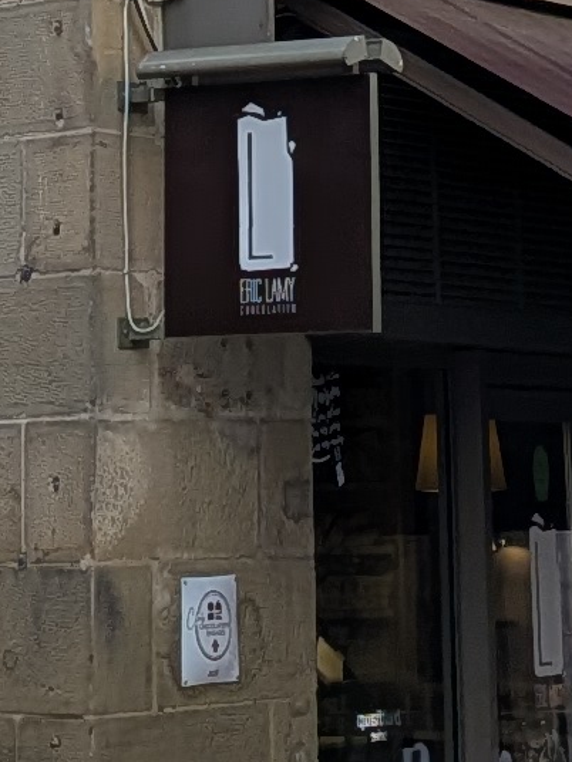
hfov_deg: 8.3
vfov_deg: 10.4
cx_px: 313
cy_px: -613
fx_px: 3944
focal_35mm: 179
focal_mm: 4.53
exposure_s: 1/1064
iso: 29
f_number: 1.7
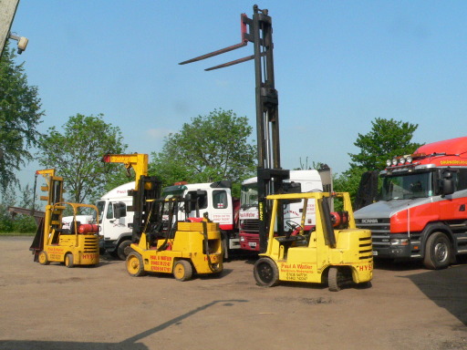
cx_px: 234
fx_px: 486
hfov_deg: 51.4
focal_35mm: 36
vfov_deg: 39.7
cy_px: 175
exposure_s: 1/1000
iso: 400
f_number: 8
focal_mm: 6
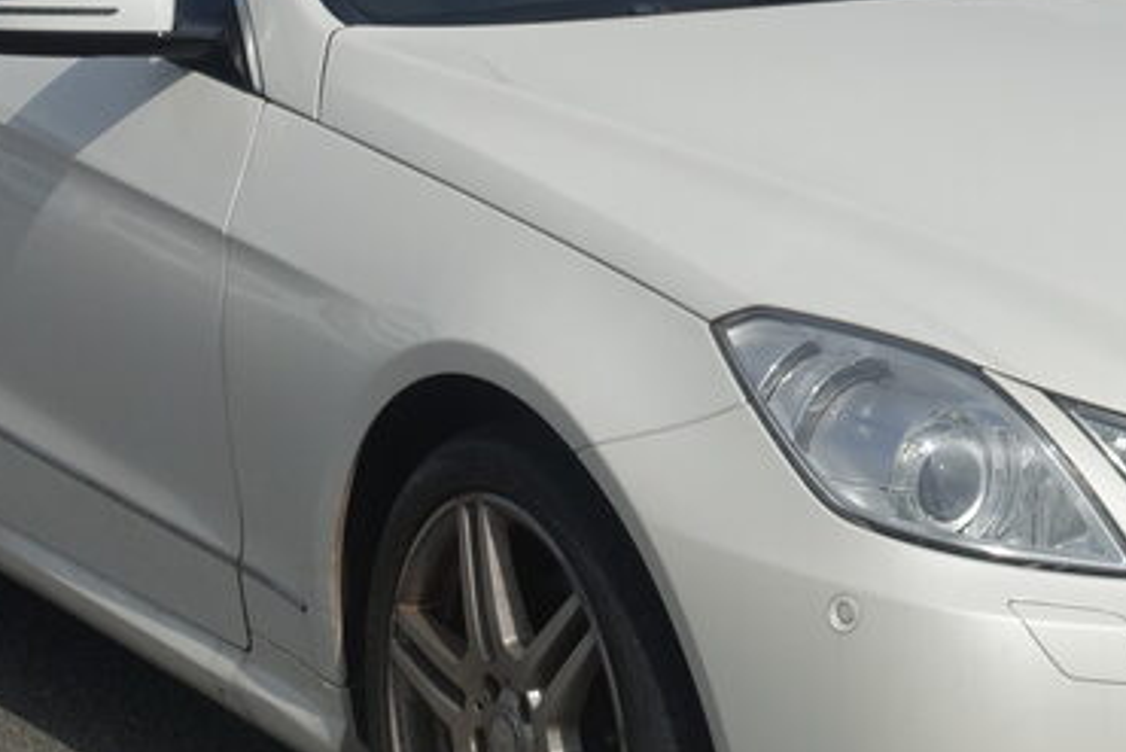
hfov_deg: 17.0
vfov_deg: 11.4
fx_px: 3755
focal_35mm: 120
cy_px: 201
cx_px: 831
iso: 125
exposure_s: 1/160
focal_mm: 13.53
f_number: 4
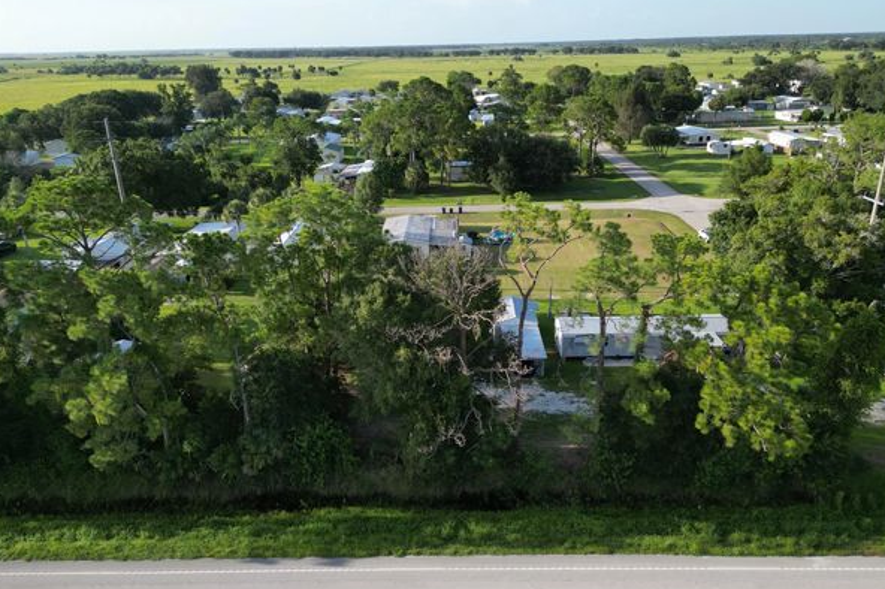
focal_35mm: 27
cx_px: 444
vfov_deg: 47.8
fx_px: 663
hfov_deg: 67.4
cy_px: 318
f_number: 1.7
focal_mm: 6.72
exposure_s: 1/1250
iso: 100
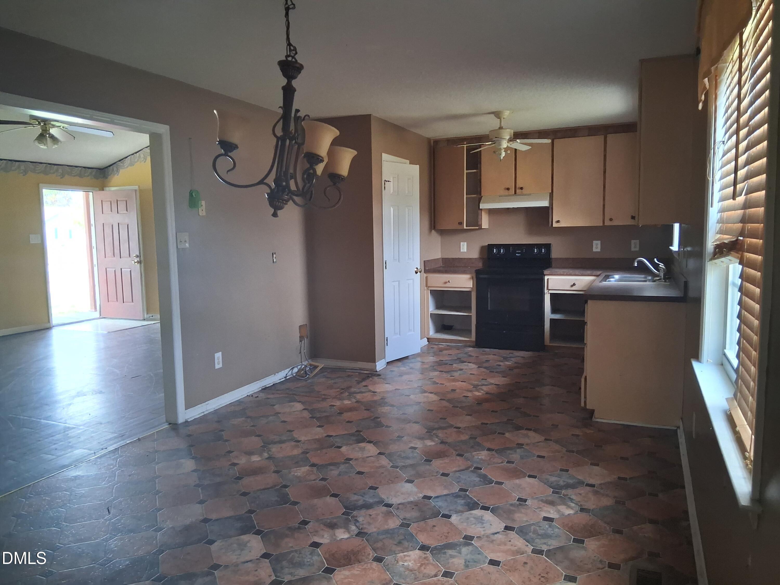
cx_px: 390
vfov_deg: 53.1
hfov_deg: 67.3
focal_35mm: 26
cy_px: 292
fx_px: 586
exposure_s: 1/120
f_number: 1.8
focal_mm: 3.98
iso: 400
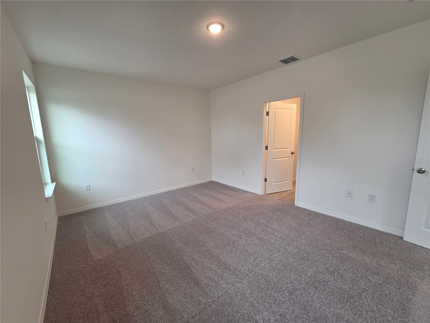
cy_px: 162
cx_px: 215
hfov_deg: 106.2
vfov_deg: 89.9
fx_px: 161
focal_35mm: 13
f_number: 2.2
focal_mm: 2.2
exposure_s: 1/120
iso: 200
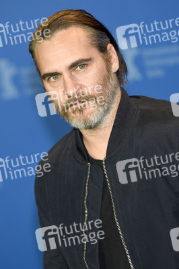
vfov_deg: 7.6
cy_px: 134
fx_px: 2017
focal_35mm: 270
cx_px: 90
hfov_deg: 5.1
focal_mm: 180
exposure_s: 1/400
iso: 640
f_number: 3.5
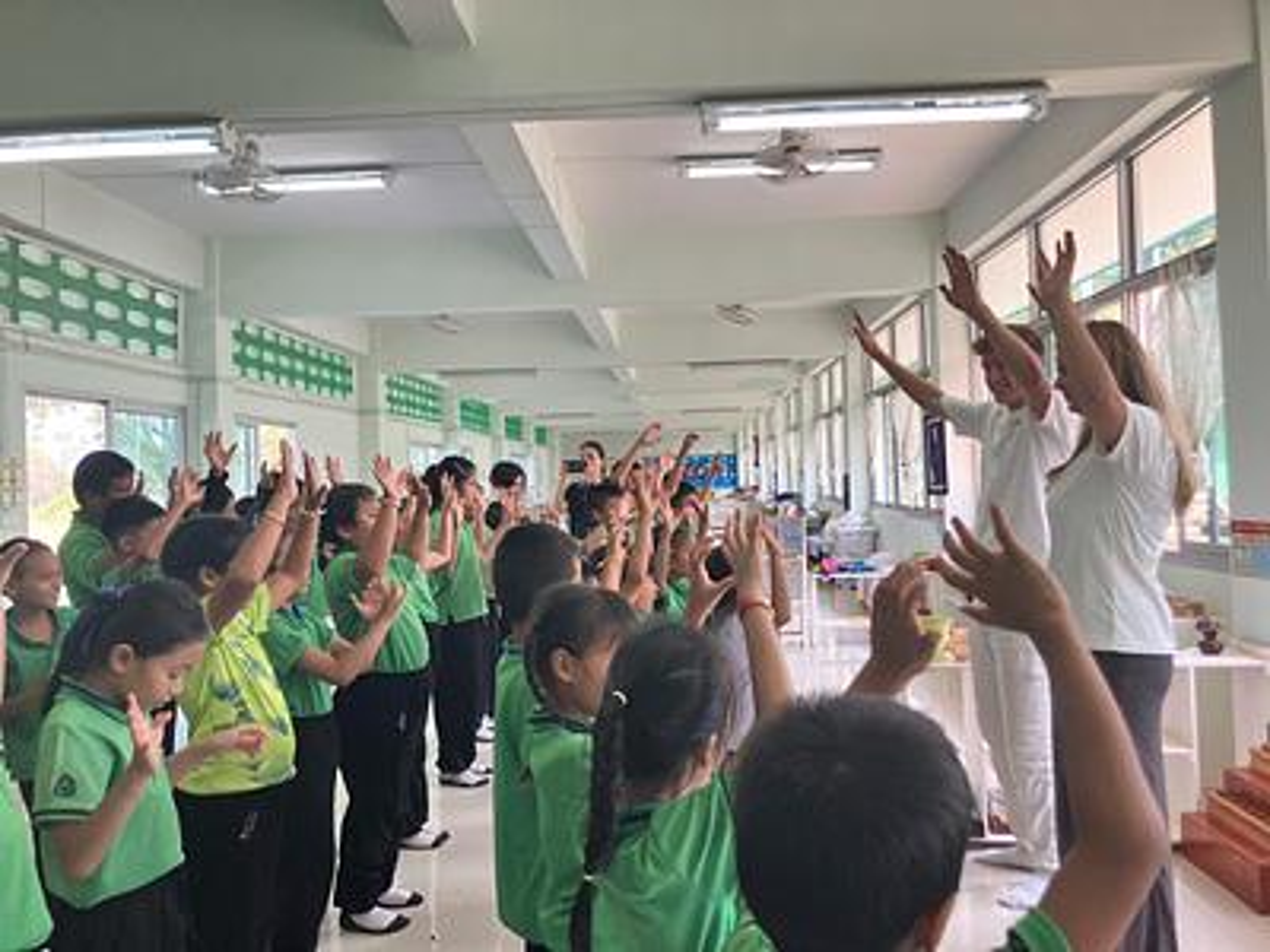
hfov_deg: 63.4
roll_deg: +1.5
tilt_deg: +1.2
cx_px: 635
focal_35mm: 28
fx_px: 1027
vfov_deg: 49.7
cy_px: 476
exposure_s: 1/121
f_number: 1.8
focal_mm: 3.99
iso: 40
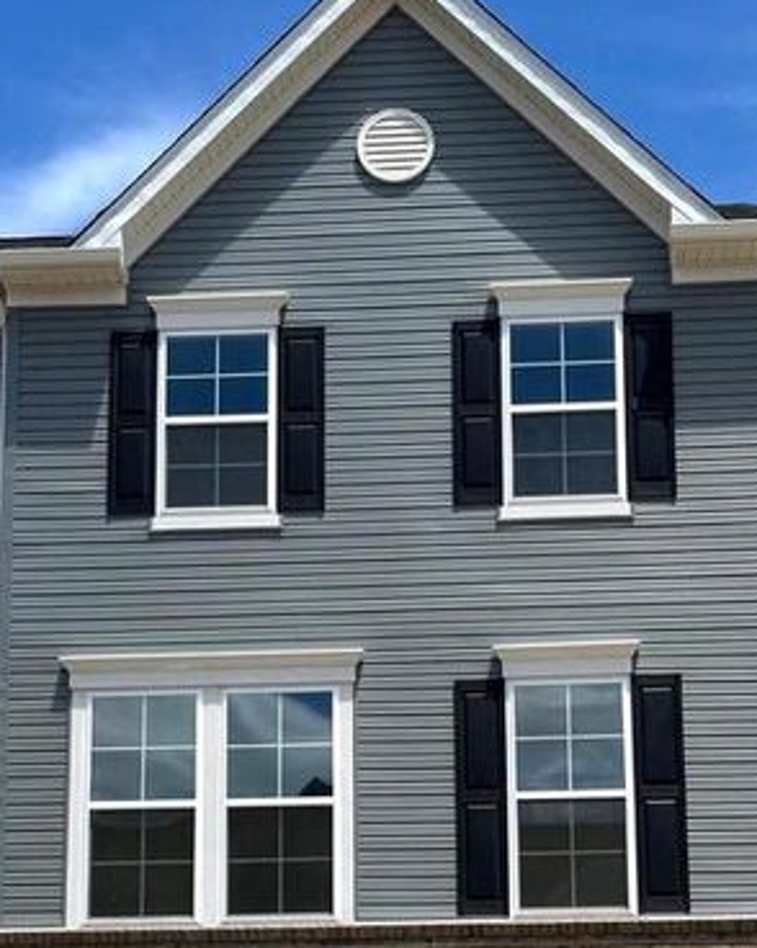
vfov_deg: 22.2
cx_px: 389
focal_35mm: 85
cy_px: 741
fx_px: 2382
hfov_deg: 18.1
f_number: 1.78
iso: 64
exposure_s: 1/4016
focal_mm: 6.86
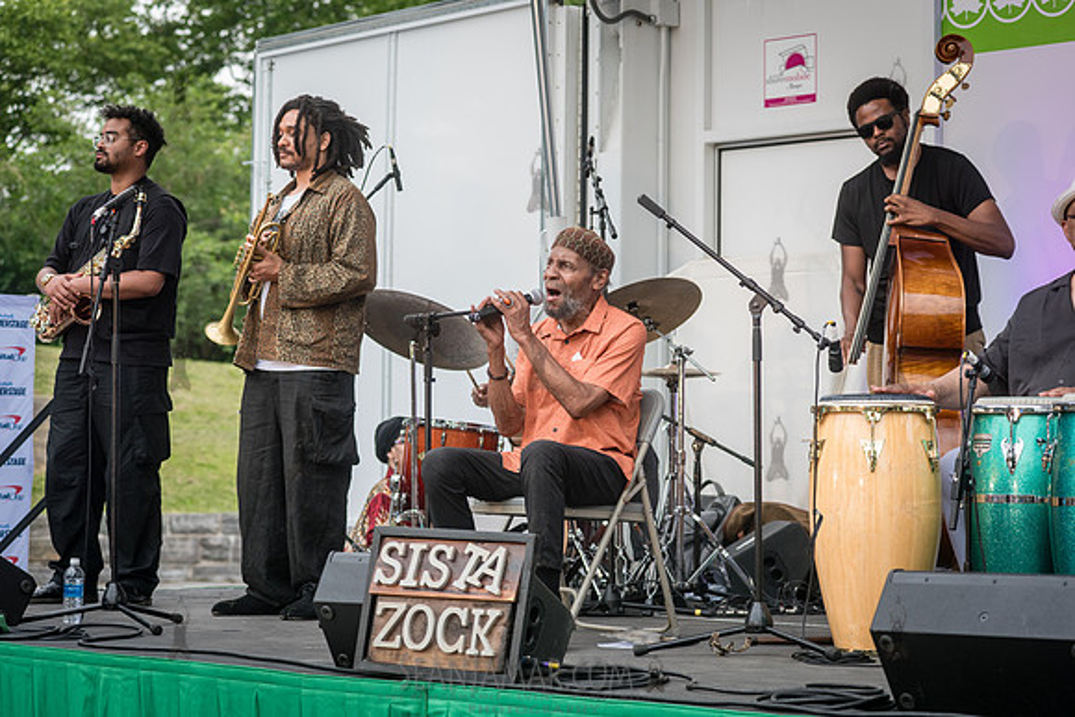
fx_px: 2569
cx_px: 538
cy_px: 358
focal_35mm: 86
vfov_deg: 15.9
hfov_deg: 23.6
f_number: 4.5
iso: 1000
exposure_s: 1/400
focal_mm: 86
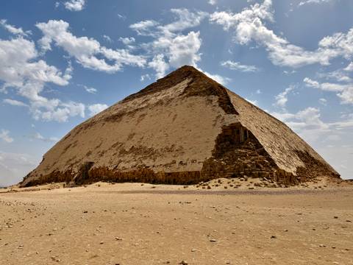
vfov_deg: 56.8
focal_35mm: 24
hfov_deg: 71.6
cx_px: 176
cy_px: 132
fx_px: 245
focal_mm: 6.76
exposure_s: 1/14286
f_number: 1.78
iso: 80
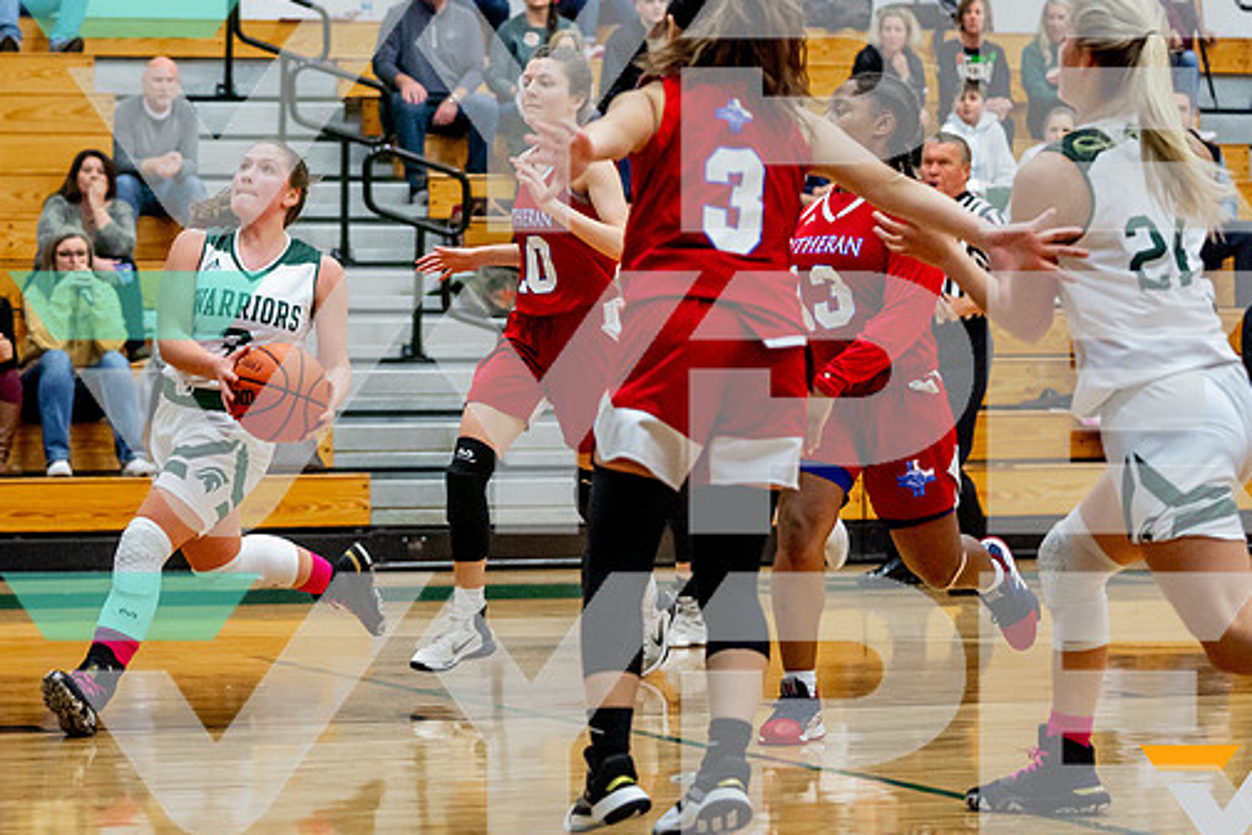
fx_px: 4382
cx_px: 281
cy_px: 240
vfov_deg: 10.9
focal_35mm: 126
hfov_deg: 16.2
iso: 2000
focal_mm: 70
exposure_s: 1/1000
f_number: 2.8
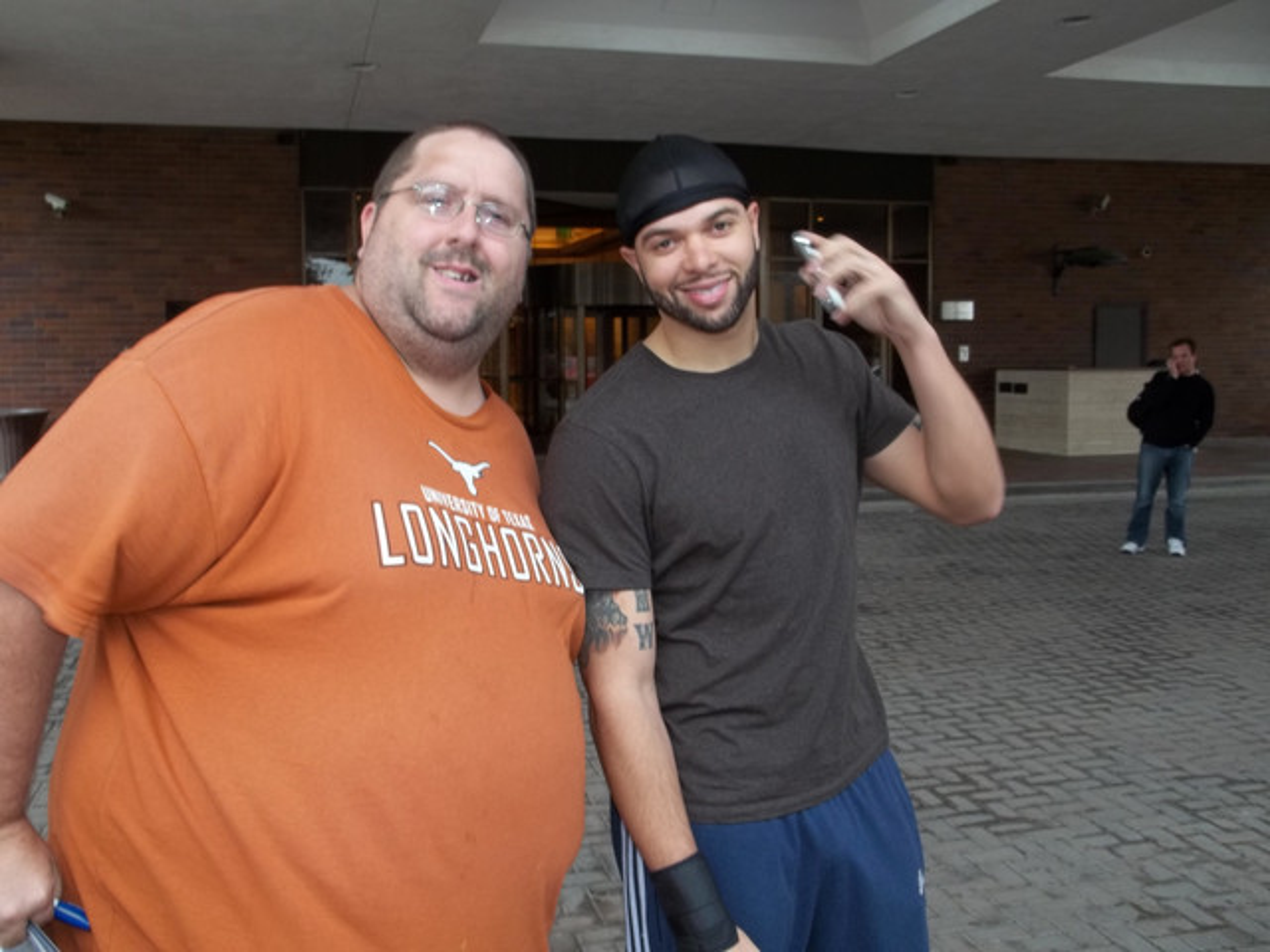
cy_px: 476
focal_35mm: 33
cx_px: 635
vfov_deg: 42.9
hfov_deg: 55.4
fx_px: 1211
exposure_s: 1/30
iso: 64
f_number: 3.3
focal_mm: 5.9
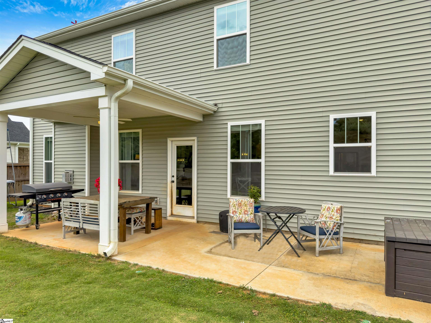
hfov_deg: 71.6
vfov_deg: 56.8
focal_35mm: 24
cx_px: 216
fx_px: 299
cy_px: 162
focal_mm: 6.76
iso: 80
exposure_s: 1/3000
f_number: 1.8
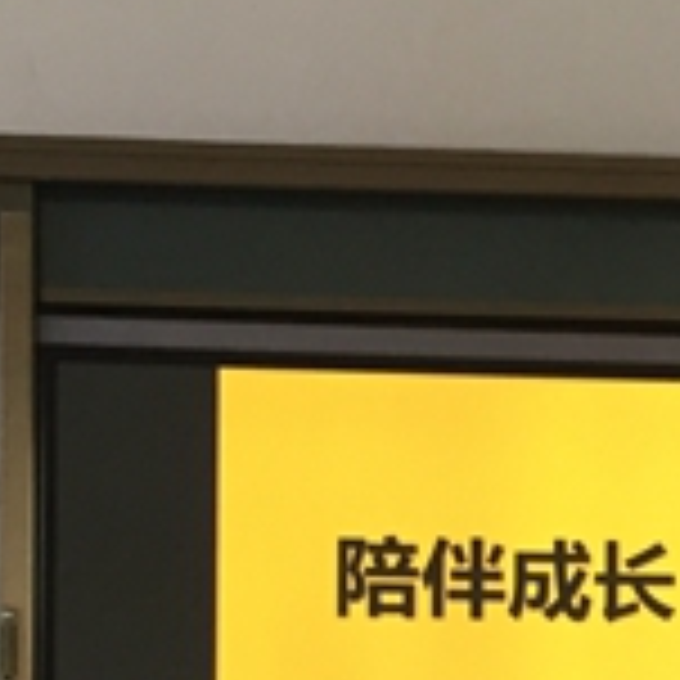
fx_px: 3023
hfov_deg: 12.5
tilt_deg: -1.7
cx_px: 869
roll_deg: -1.2
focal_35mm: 136
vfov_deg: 12.4
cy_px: 892
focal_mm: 4.15
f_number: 2.2
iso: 40
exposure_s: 1/30
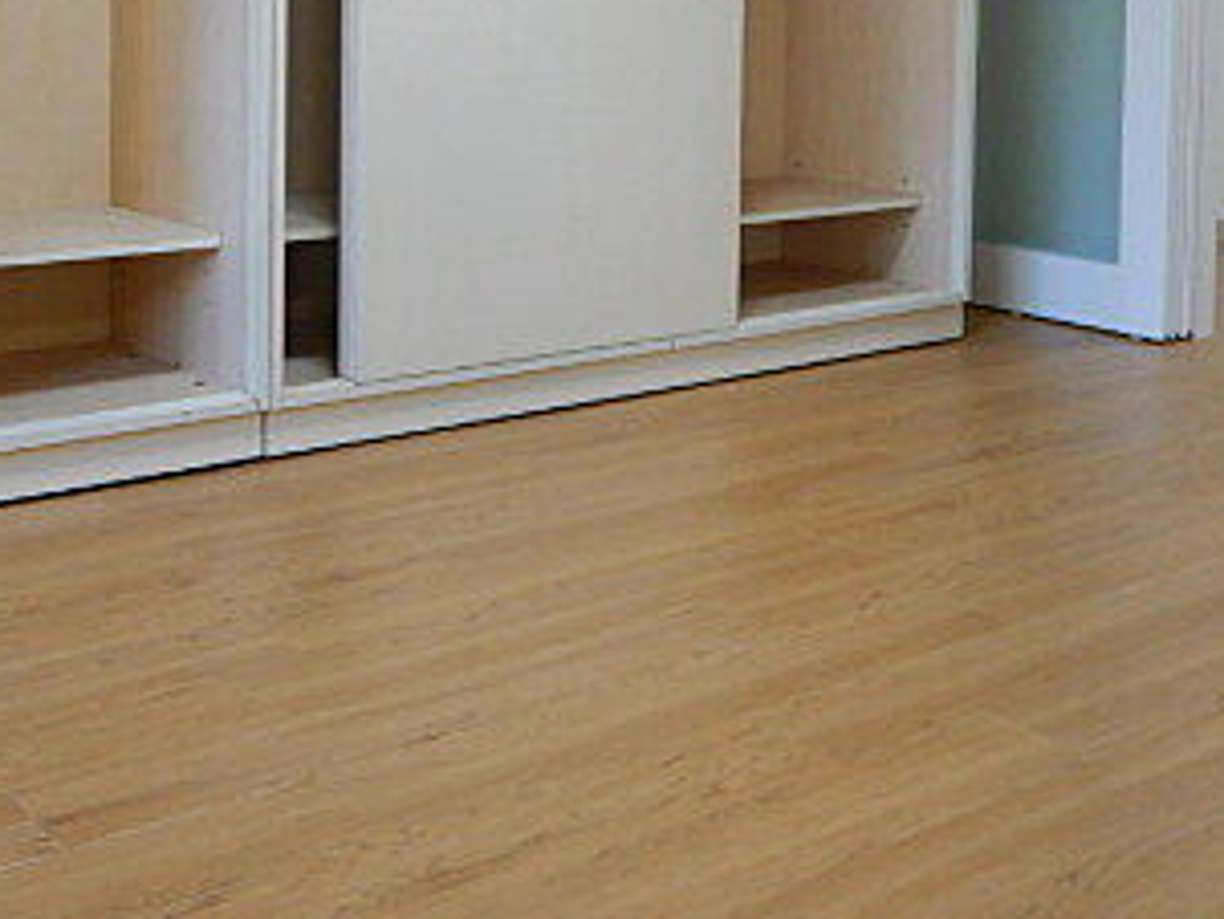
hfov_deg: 37.5
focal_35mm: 51
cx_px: 626
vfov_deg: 27.4
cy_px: 69
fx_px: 1804
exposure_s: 1/30
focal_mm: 4.3
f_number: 2.8
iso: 160
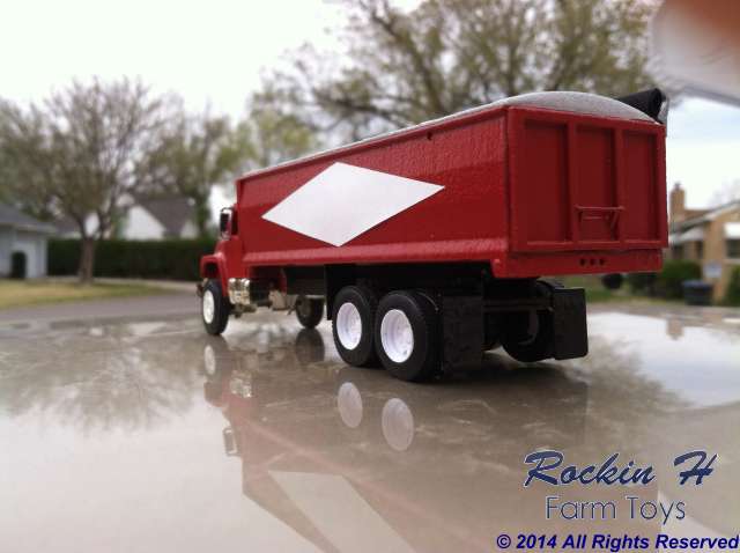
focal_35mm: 35
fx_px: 747
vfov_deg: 40.6
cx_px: 370
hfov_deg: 52.7
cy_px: 276
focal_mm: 3.85
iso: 80
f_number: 2.8
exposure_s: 1/789
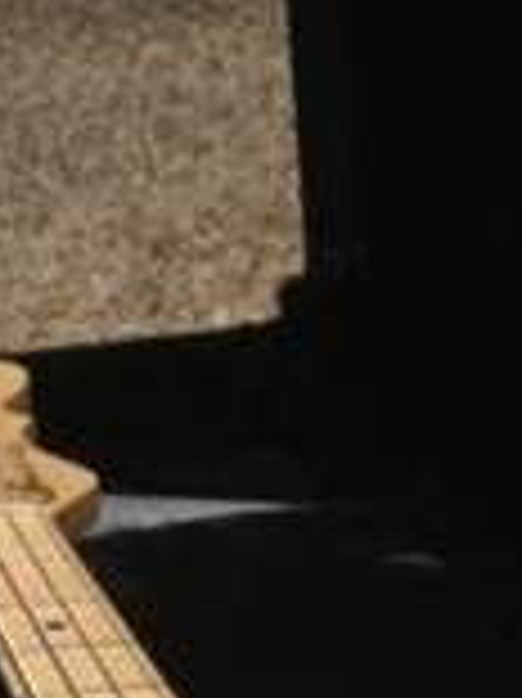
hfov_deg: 8.1
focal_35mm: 181
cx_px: 680
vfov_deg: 9.8
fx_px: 3644
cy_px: 1576
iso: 320
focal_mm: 4.28
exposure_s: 1/20
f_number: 2.4
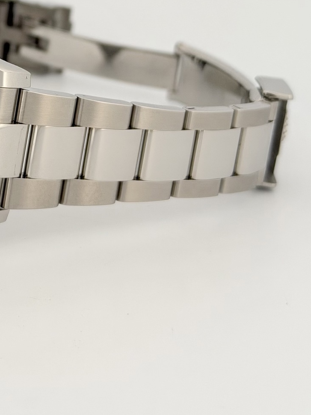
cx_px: 12
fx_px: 1186
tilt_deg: -19.6
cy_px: 48
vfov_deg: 19.5
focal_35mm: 99
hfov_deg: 14.7
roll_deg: -2.4
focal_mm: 6.76
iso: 80
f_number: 1.78
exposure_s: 1/1575
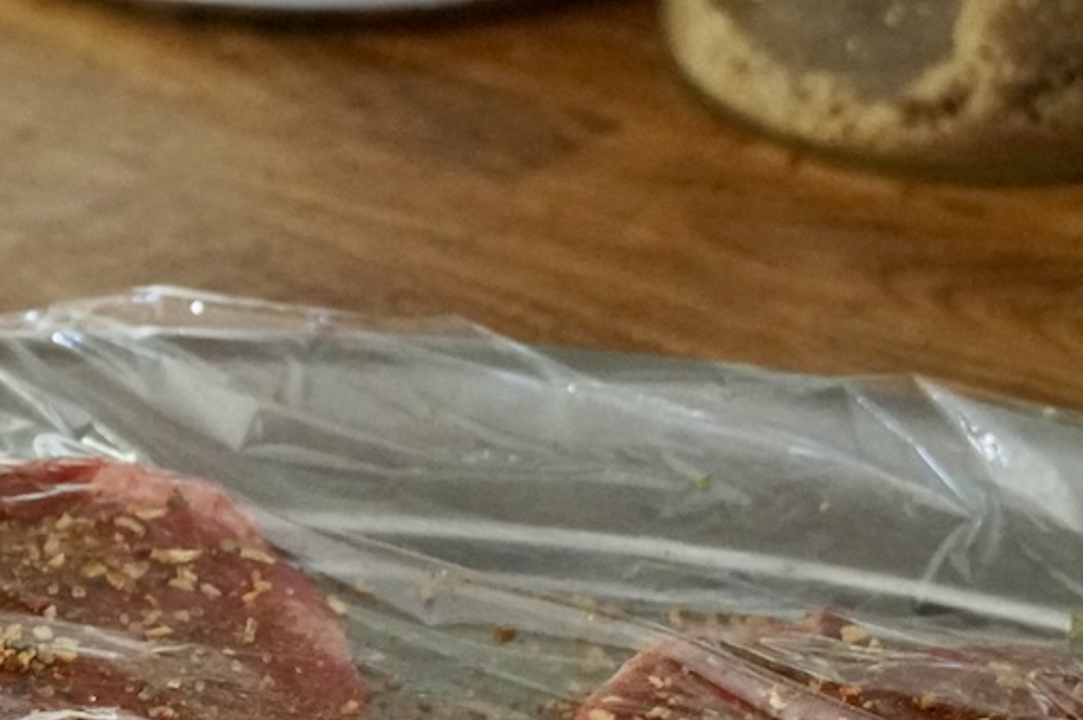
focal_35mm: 189
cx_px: 256
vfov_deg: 7.2
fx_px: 5682
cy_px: 749
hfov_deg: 10.9
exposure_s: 1/80
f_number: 5
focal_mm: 50
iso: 6400
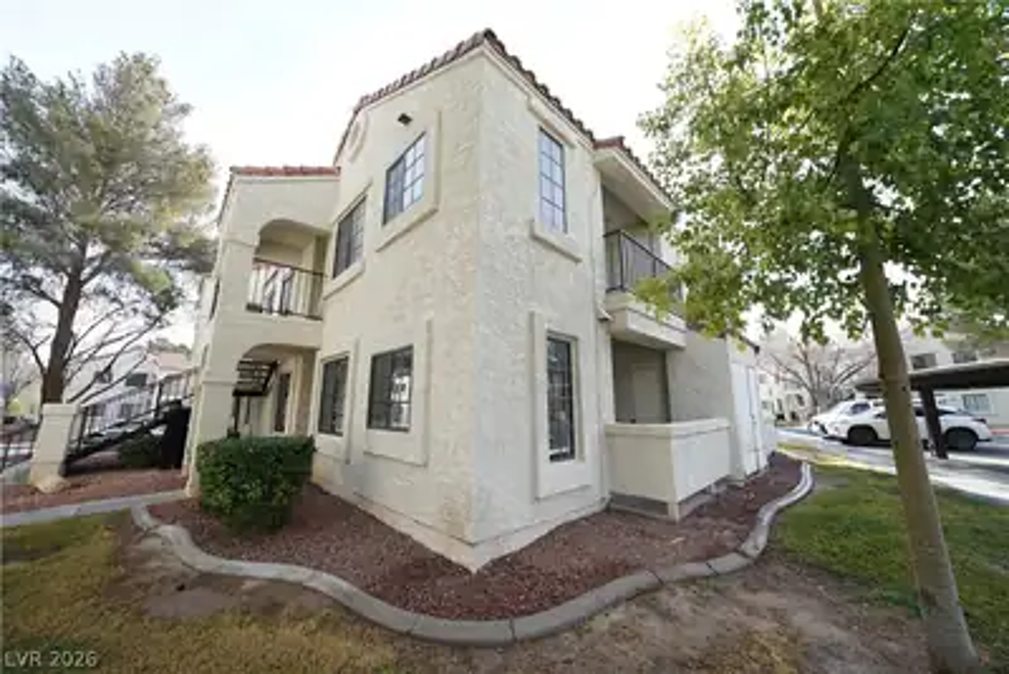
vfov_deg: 90.1
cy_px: 337
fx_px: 336
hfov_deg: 112.6
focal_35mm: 12
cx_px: 504
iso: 320
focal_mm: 12
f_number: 7.1
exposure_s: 1/200
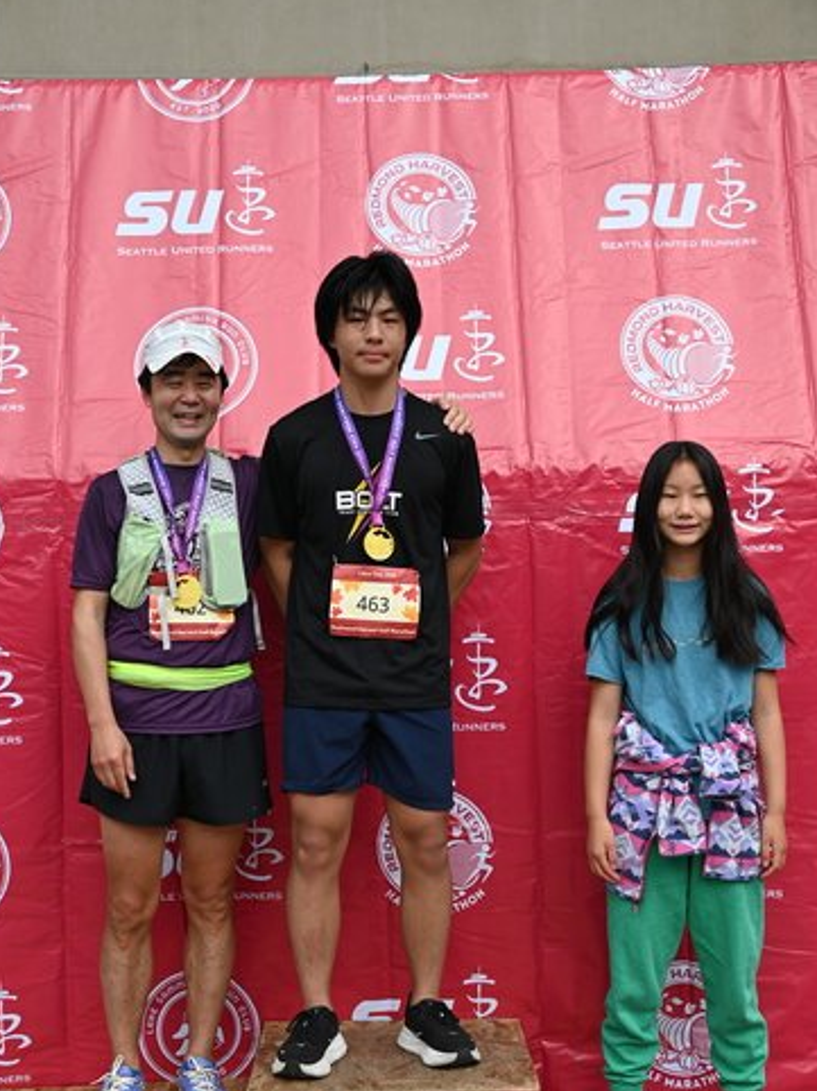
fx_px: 1764
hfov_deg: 26.1
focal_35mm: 56
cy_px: 593
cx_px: 404
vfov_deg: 34.3
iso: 140
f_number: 5.6
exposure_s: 1/250
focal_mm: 51
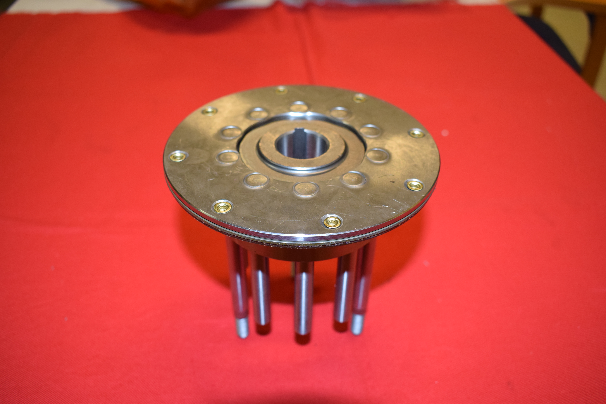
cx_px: 303
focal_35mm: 32
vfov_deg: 41.7
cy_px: 202
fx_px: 530
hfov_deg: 59.5
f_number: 5
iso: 800
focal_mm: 21
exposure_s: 1/100
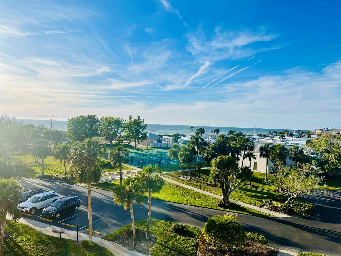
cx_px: 170
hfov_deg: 67.3
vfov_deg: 53.1
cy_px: 128
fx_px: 256
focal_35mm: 26
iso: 50
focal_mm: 5.1
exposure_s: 1/6173
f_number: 1.6
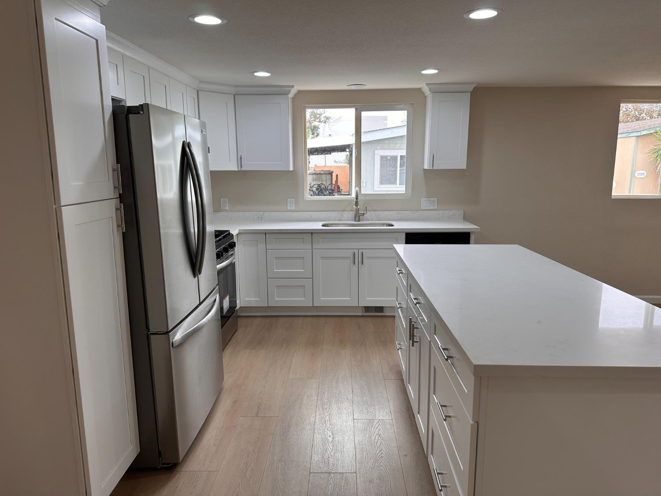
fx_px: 458
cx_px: 330
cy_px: 248
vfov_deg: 56.8
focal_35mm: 24
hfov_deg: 71.6
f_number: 1.78
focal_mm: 6.86
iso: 80
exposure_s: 1/120
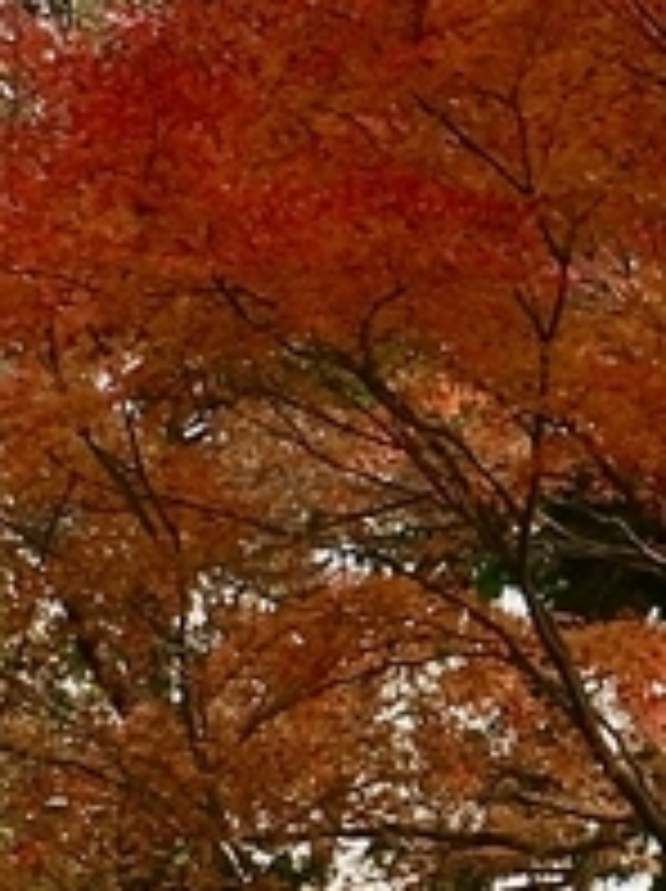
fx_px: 4525
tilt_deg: +11.1
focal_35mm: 176
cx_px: 801
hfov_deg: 8.3
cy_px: 590
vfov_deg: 11.2
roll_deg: +1.2
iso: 25
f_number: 2.2
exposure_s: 1/574
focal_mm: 4.15
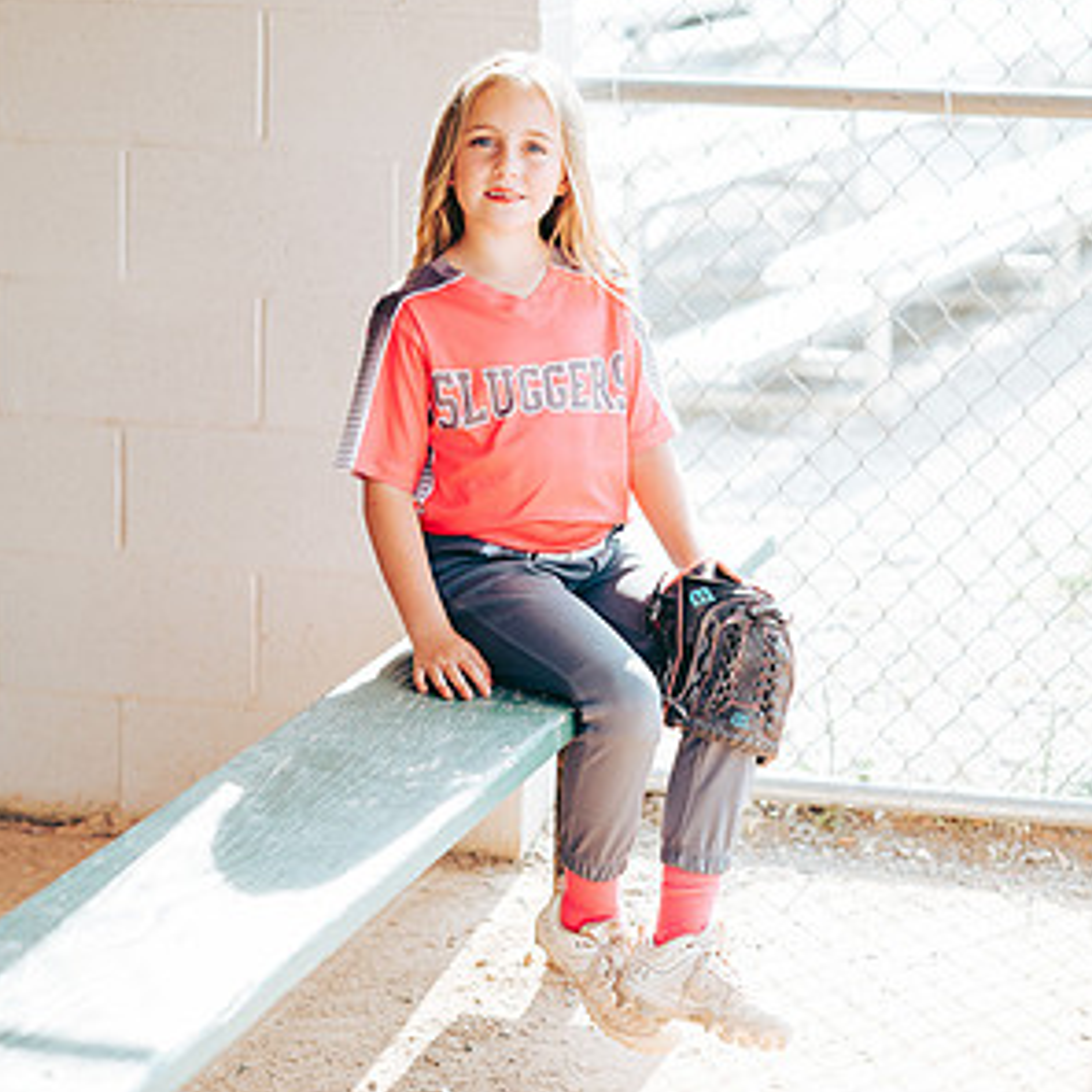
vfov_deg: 15.8
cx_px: 546
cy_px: 273
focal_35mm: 110
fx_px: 3926
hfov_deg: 15.8
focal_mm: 85
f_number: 2.8
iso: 160
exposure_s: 1/400
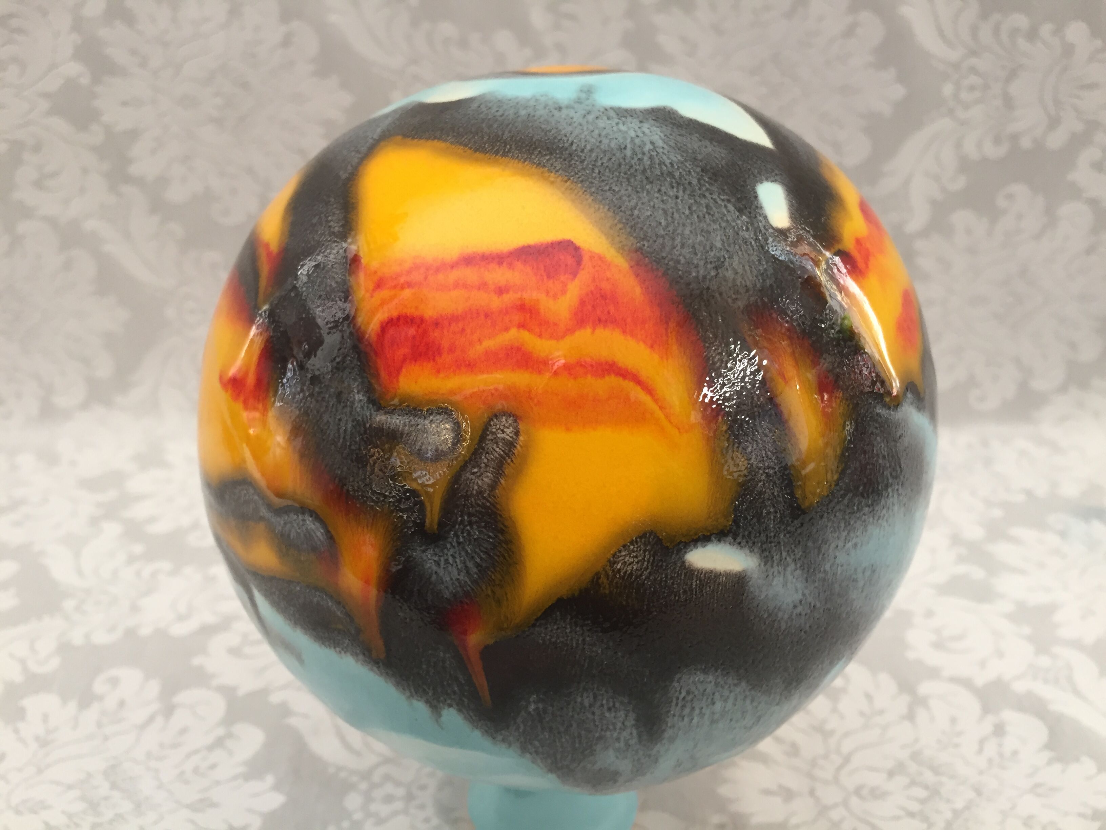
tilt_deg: -24.3
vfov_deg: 48.2
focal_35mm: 29
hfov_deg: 61.7
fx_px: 927
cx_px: 553
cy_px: 415
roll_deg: -0.6
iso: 125
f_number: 2.2
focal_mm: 4.15
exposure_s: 1/33
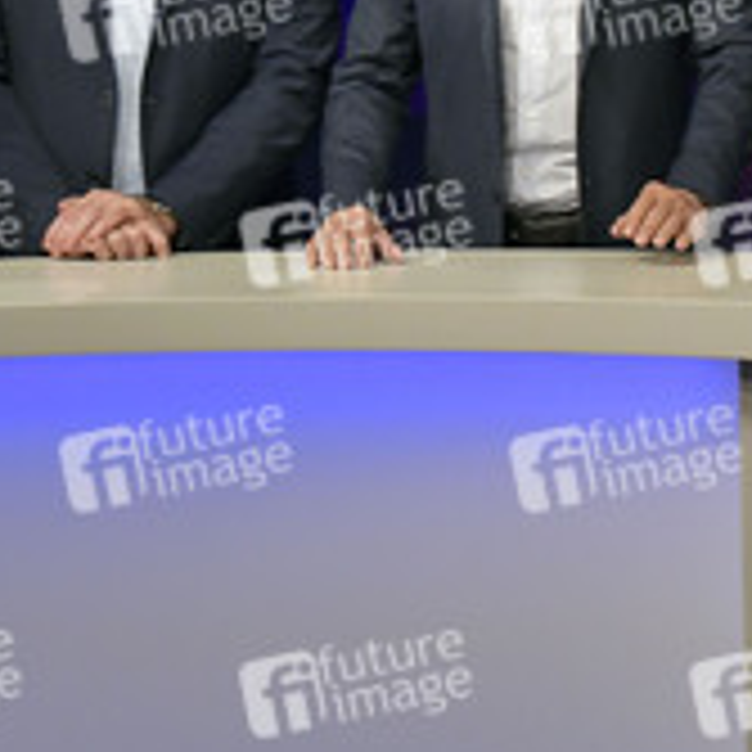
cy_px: 122
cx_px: 236
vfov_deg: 23.8
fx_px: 1745
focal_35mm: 71
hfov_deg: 24.2
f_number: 6.3
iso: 2500
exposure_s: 1/200
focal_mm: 31
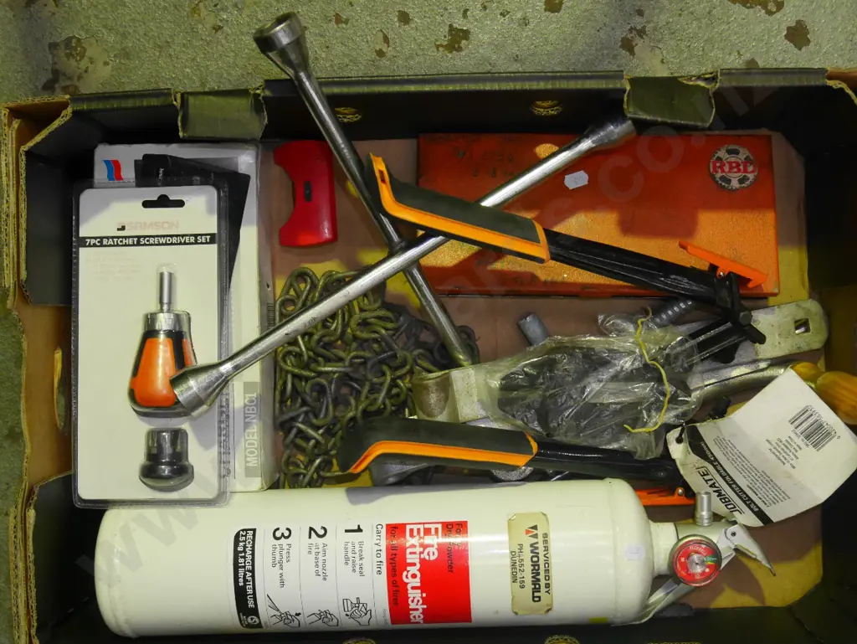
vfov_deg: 32.9
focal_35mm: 44
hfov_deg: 42.9
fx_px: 1090
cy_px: 322
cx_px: 428
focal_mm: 22
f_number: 4.9
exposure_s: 1/80
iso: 3200
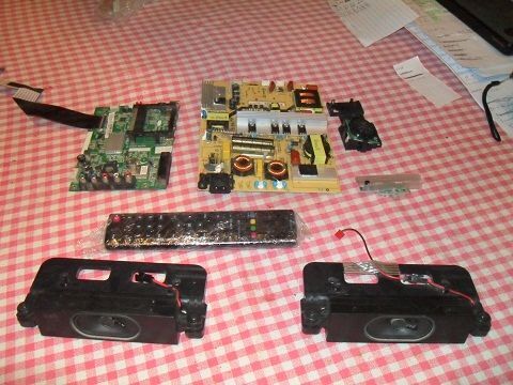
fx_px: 519
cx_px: 256
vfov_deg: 40.7
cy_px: 192
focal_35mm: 35
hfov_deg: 52.6
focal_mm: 6.2
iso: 400
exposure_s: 1/45
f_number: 2.8
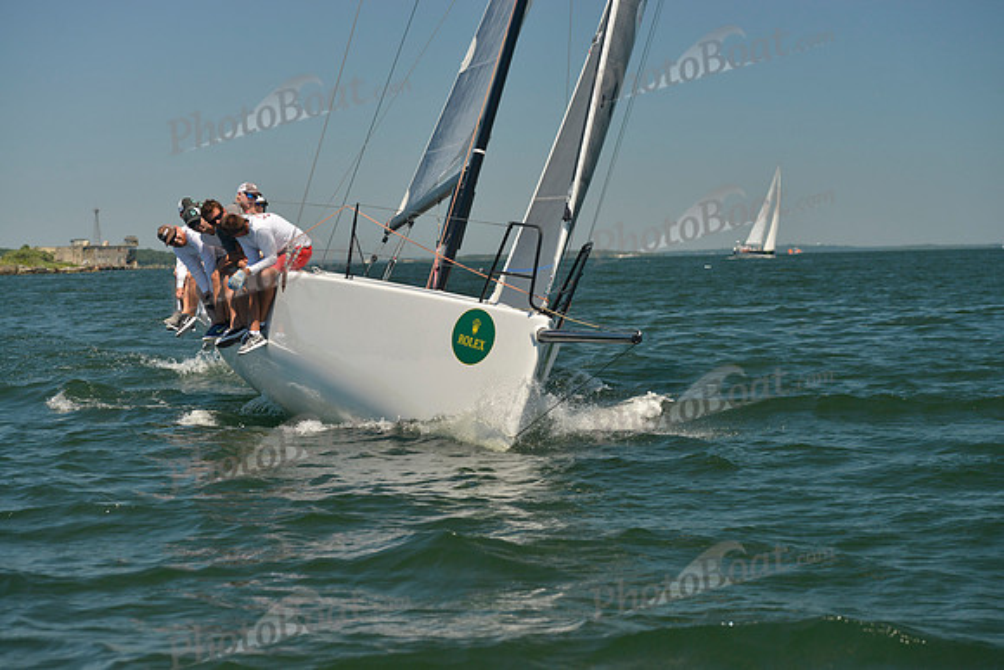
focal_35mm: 85
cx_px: 502
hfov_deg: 23.9
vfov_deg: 16.1
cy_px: 335
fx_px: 2371
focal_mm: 85
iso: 280
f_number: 4.5
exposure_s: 1/1250
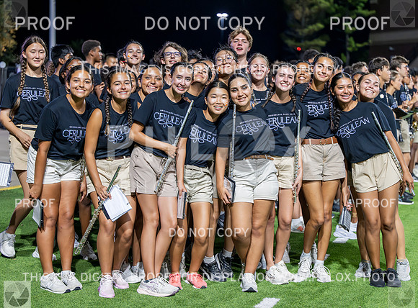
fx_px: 917
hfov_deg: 25.7
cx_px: 224
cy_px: 154
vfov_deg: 19.1
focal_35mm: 76
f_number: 2.8
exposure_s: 1/1000
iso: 2800
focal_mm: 70
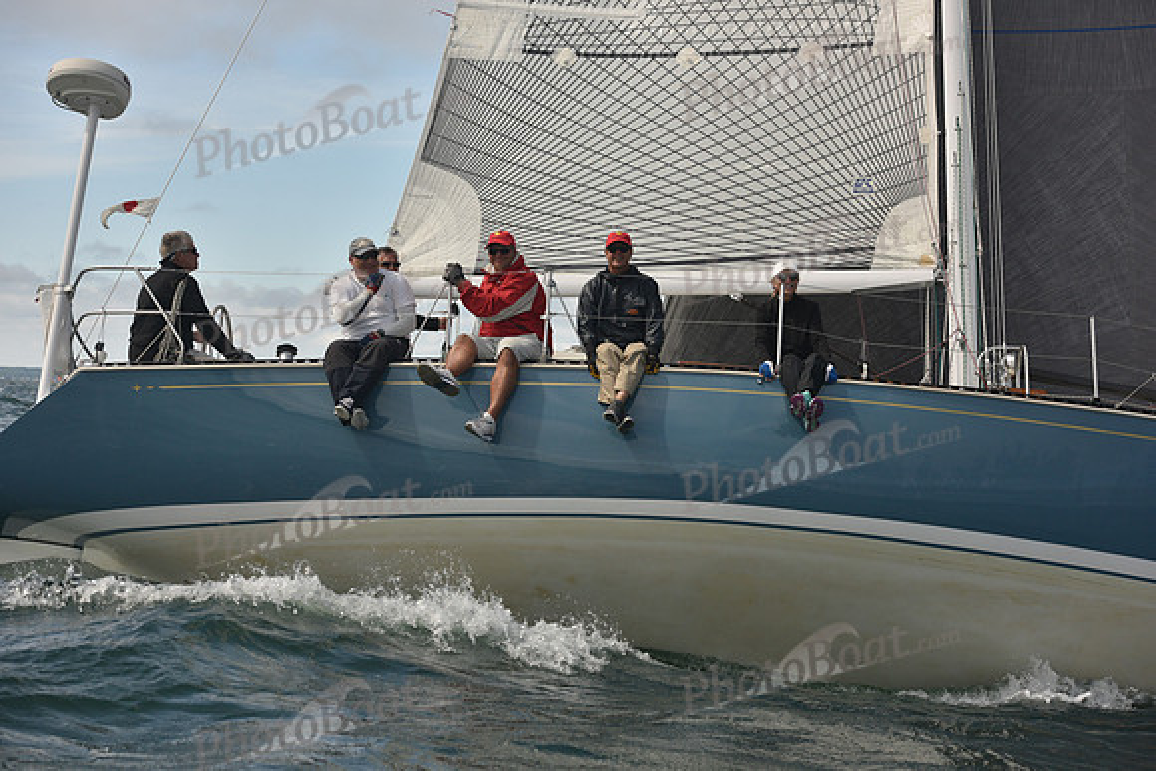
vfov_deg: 19.5
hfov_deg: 28.8
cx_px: 578
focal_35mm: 70
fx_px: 2248
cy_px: 386
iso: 320
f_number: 5.6
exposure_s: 1/1000
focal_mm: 70
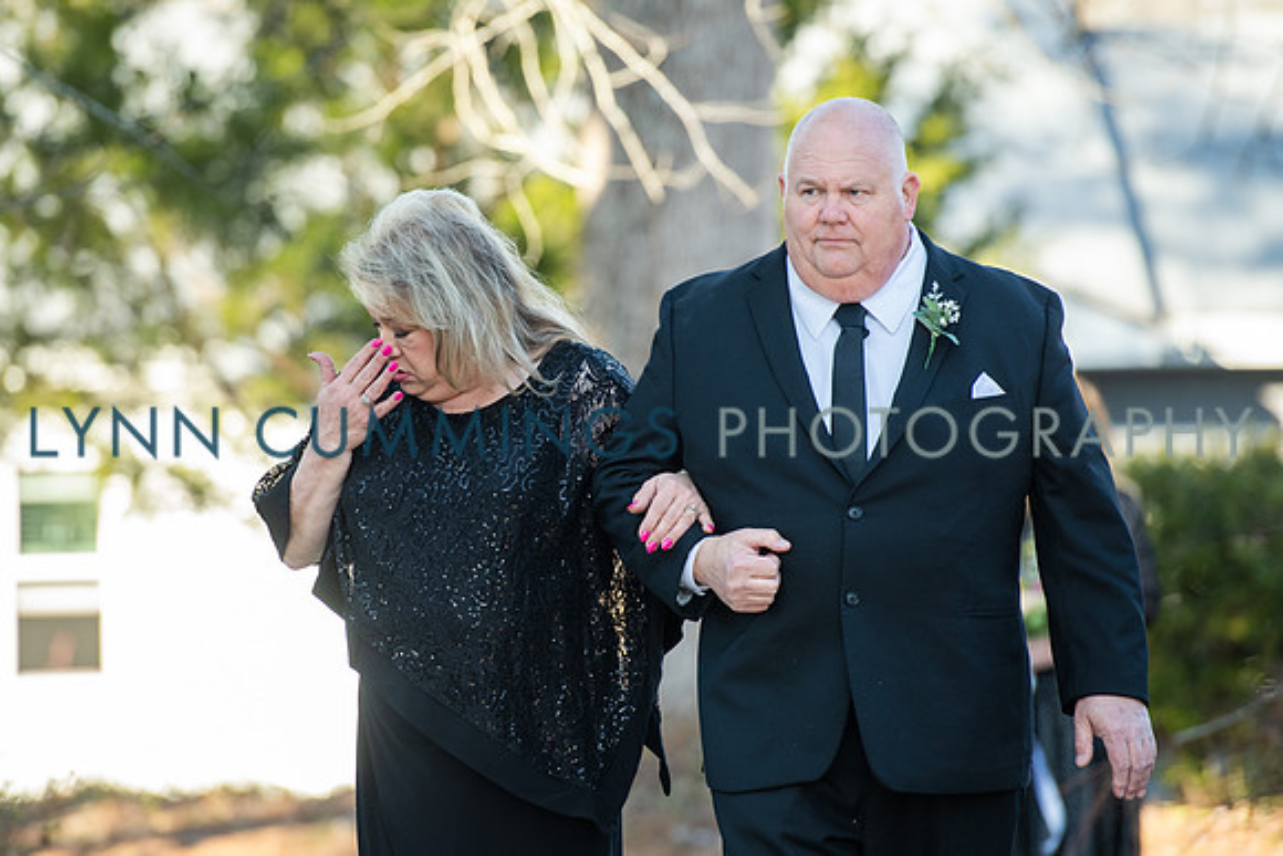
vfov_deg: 5.9
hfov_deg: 8.9
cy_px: 428
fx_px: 8247
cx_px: 541
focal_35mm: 231
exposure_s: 1/500
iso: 400
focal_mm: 200
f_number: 3.5
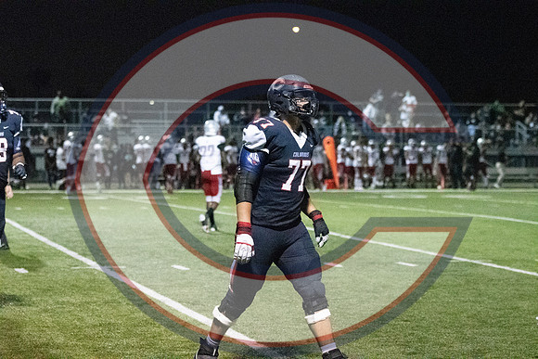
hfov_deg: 19.5
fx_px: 1569
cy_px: 180
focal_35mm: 105
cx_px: 269
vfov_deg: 13.0
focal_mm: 70
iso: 45600
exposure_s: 1/3200
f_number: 2.8
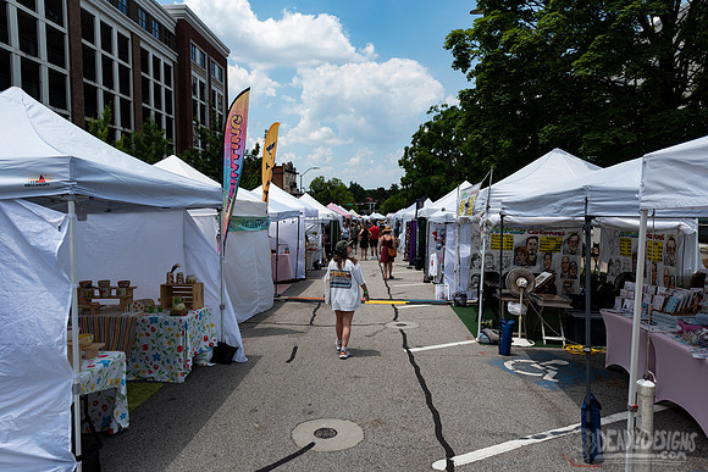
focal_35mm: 24
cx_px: 354
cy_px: 236
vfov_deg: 53.2
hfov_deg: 73.7
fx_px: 472
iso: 50
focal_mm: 24
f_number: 4
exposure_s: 1/800
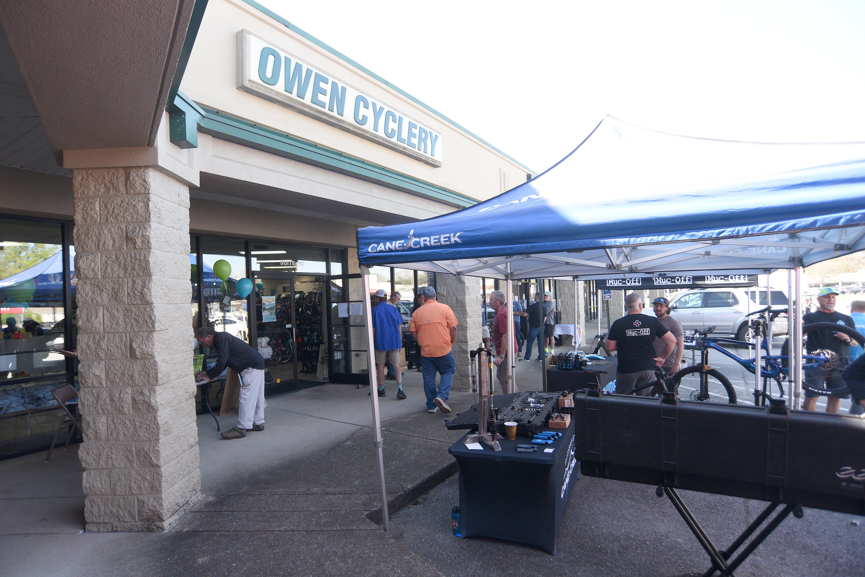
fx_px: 457
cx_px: 426
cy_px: 299
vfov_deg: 64.6
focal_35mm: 19
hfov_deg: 86.9
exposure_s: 1/1250
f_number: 6.3
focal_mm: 18
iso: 2000
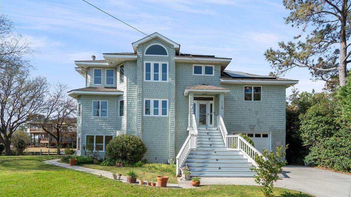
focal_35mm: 21
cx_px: 175
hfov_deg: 83.9
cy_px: 106
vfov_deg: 53.5
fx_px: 195
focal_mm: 20
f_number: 9
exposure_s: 1/80
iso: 125
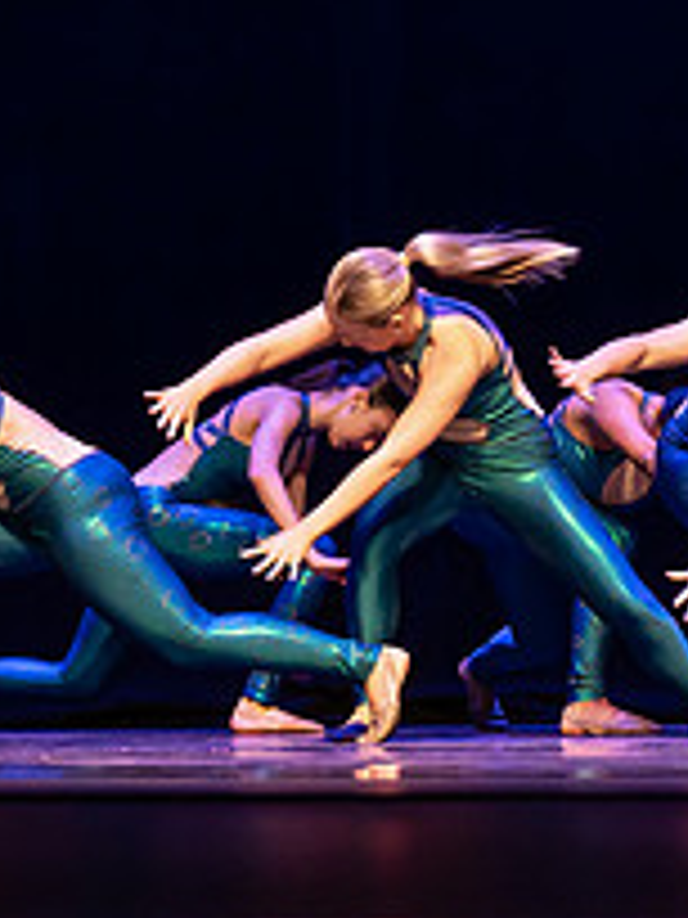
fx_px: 6837
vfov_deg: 7.7
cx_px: -252
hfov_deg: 5.7
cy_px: 353
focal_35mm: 258
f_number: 2.8
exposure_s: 1/640
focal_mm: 91
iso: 3200
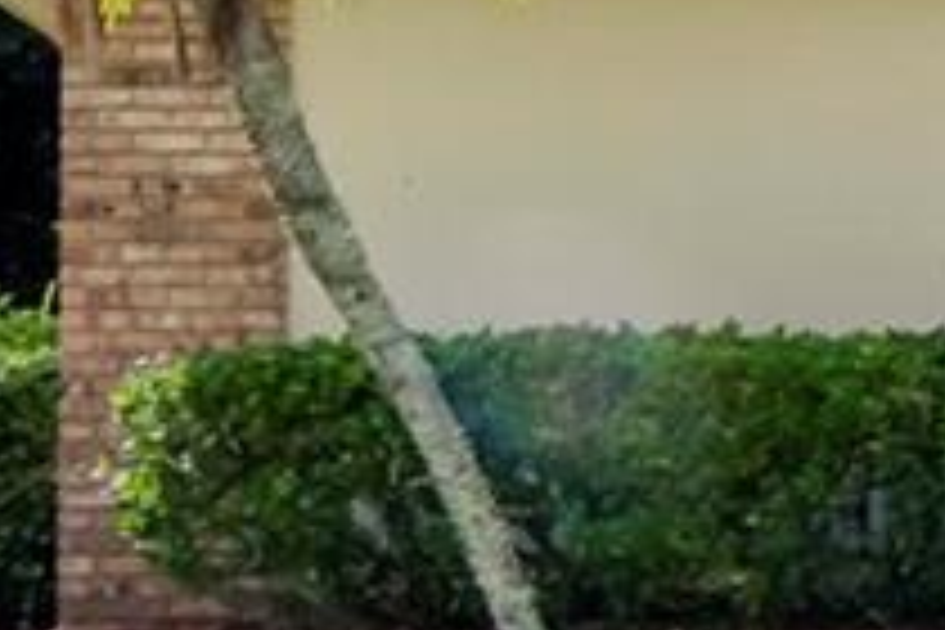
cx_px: 2547
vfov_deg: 10.9
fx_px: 3302
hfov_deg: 11.8
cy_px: 338
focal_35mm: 126
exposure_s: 1/800
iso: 640
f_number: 9
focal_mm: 11
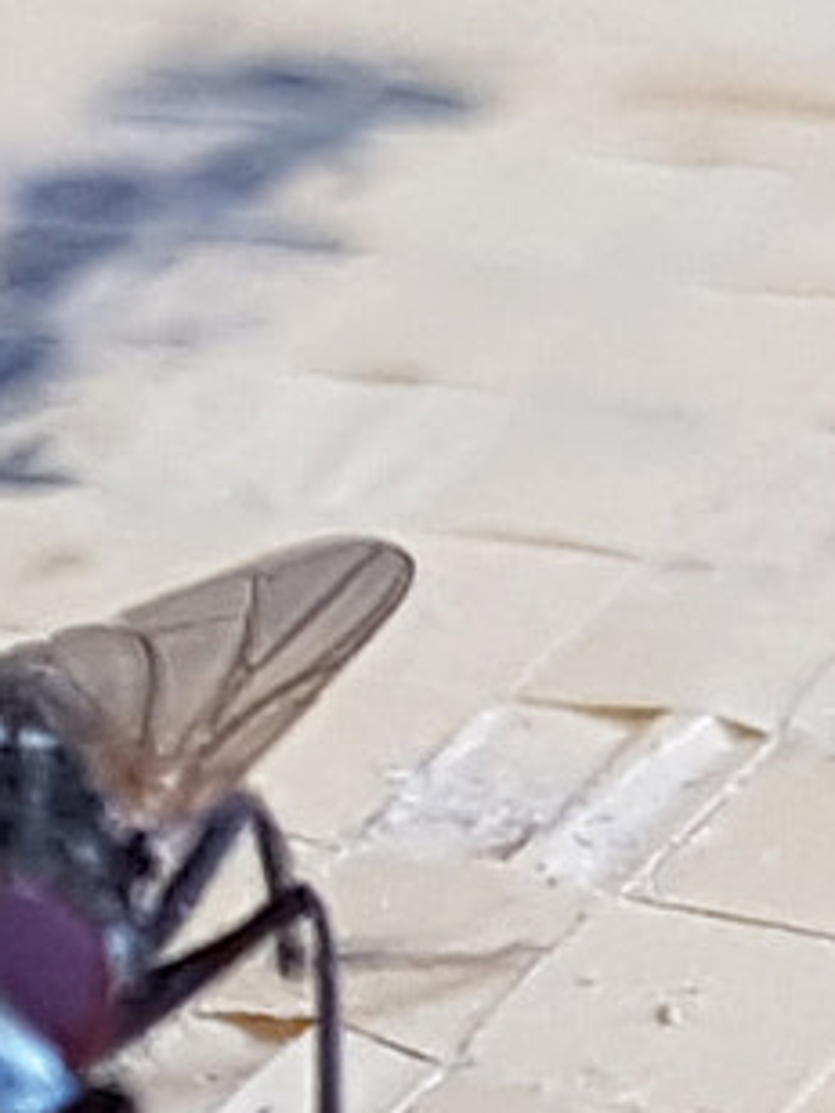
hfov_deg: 10.9
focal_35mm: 135
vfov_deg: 14.1
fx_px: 4342
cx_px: 72
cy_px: 1380
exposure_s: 1/50
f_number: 1.7
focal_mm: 4.2
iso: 64
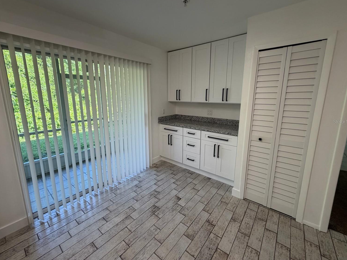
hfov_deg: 98.1
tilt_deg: -10.1
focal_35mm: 15
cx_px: 169
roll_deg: -0.2
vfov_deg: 81.6
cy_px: 121
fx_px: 150
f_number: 2.2
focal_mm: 2.22
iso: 125
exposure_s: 1/120
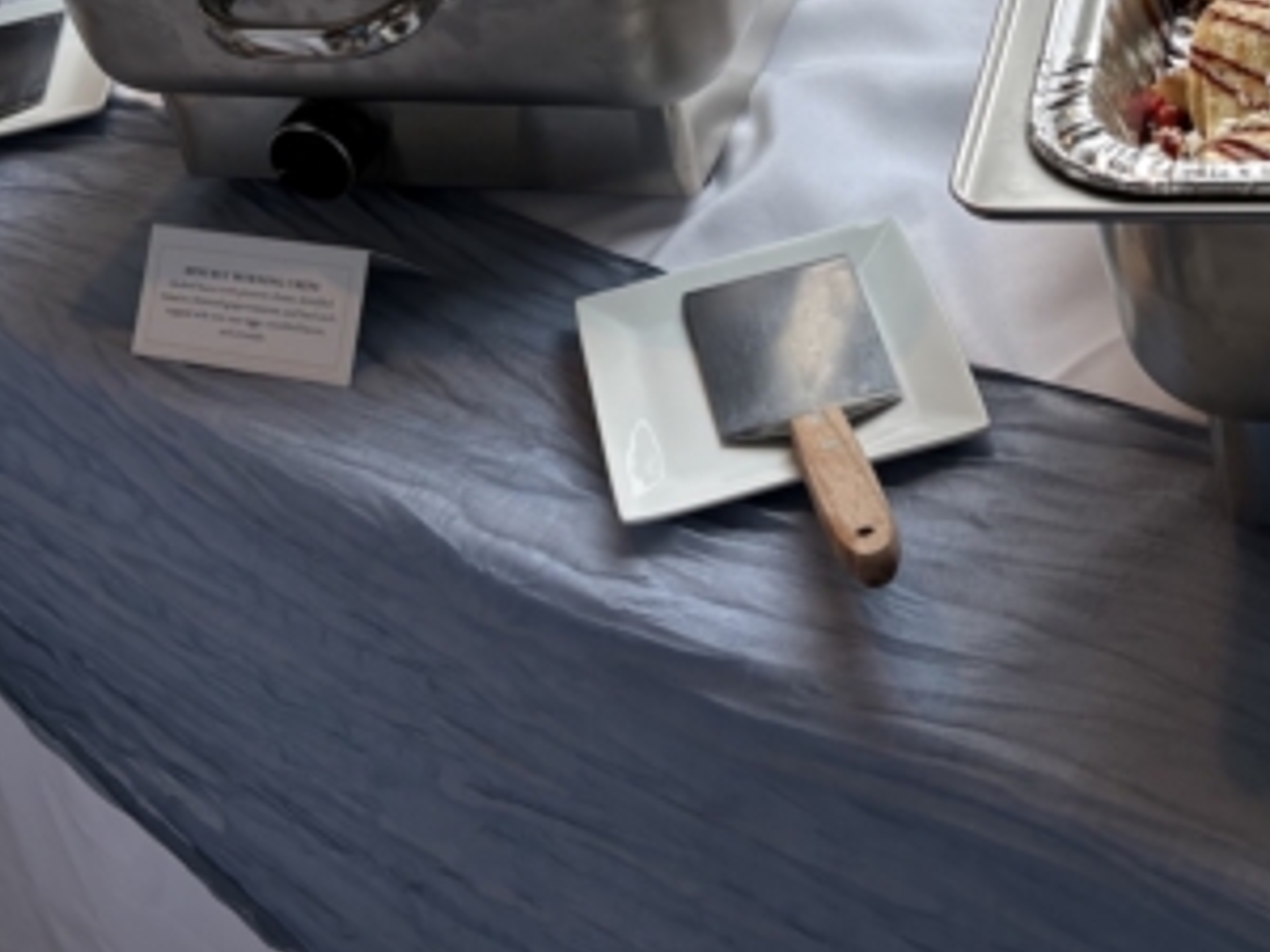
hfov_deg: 31.6
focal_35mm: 61
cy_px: -133
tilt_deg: -25.2
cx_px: 713
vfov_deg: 22.5
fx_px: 2238
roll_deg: +12.1
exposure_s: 1/369
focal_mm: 5.96
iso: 50
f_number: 1.6
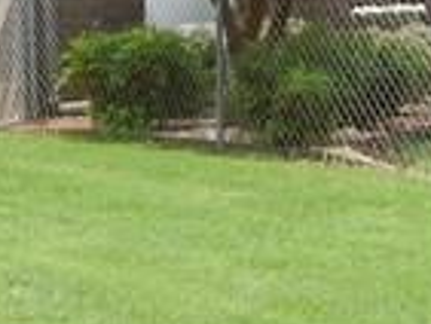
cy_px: -223
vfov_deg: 6.7
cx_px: 131
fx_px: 2717
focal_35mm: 218
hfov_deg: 9.1
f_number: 3.5
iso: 160
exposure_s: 1/584
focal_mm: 5.4
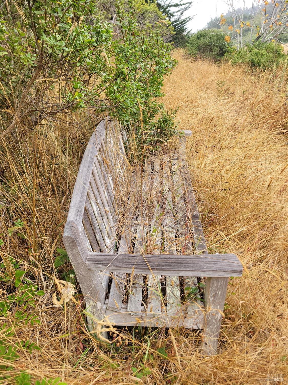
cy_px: 192
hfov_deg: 53.1
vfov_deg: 67.3
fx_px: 288
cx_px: 144
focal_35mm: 26
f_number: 1.8
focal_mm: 5.4
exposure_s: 1/201
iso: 40
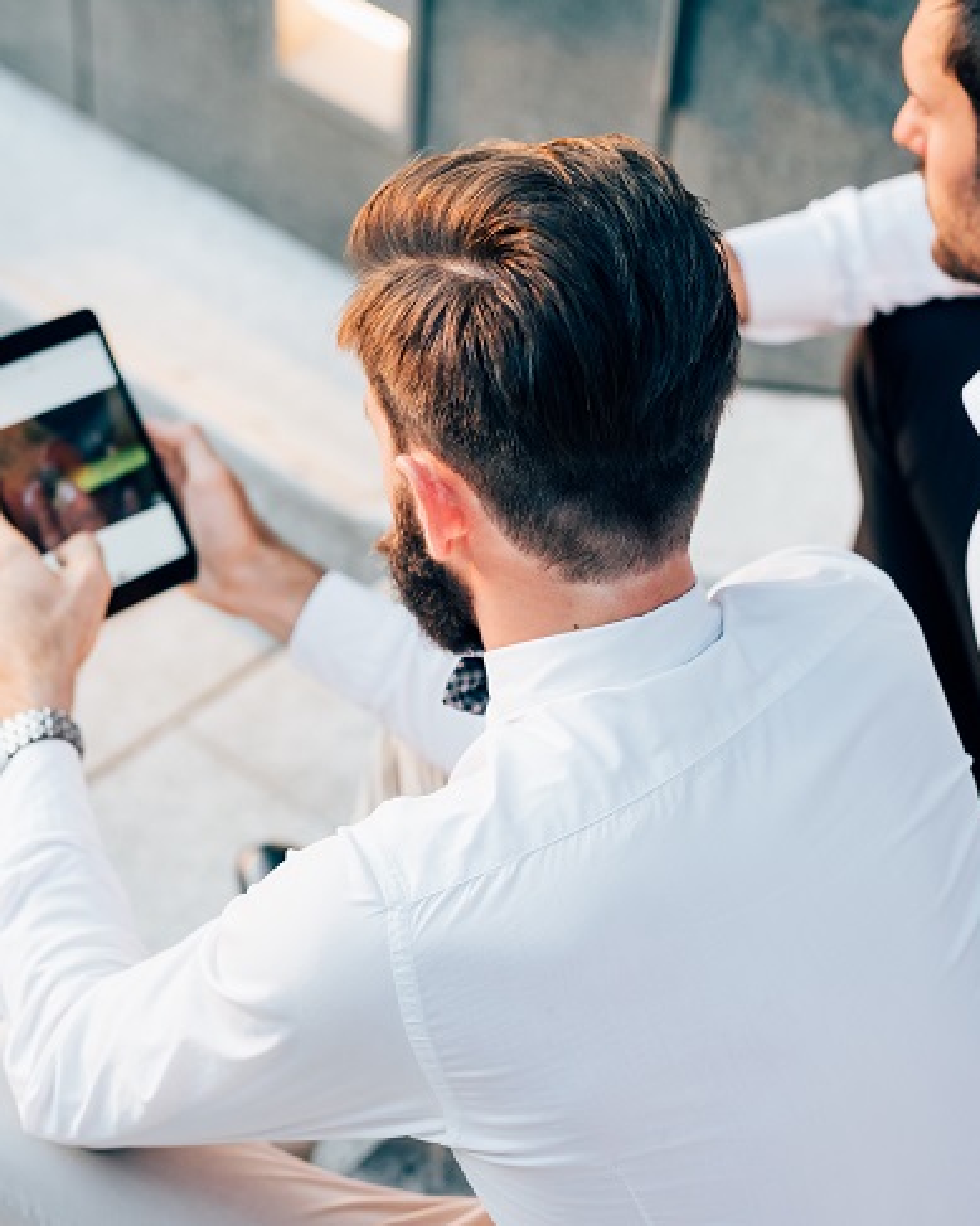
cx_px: 443
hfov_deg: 21.5
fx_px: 2577
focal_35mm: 71
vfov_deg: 26.8
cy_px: 616
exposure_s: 1/400
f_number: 2.8
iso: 640
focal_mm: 50
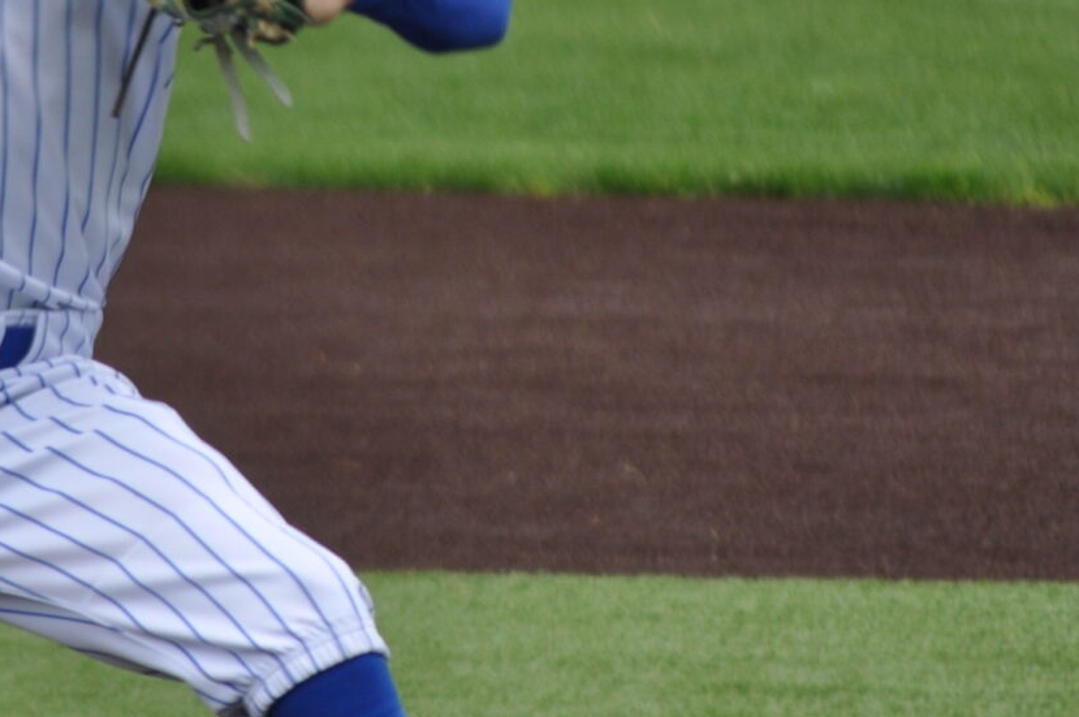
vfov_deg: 1.5
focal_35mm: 926
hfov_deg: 2.2
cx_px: 288
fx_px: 27726
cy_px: 213
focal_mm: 200
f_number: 5.6
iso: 250
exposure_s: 1/500
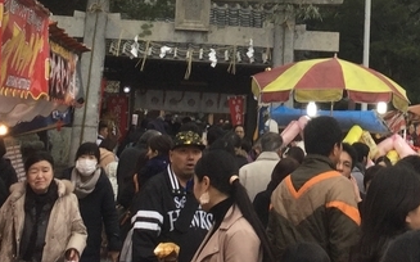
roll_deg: -3.1
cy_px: -50
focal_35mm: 103
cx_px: 351
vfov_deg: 12.4
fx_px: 1178
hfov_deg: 19.9
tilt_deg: +6.5
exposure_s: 1/120
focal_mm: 3.3
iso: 25
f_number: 2.4
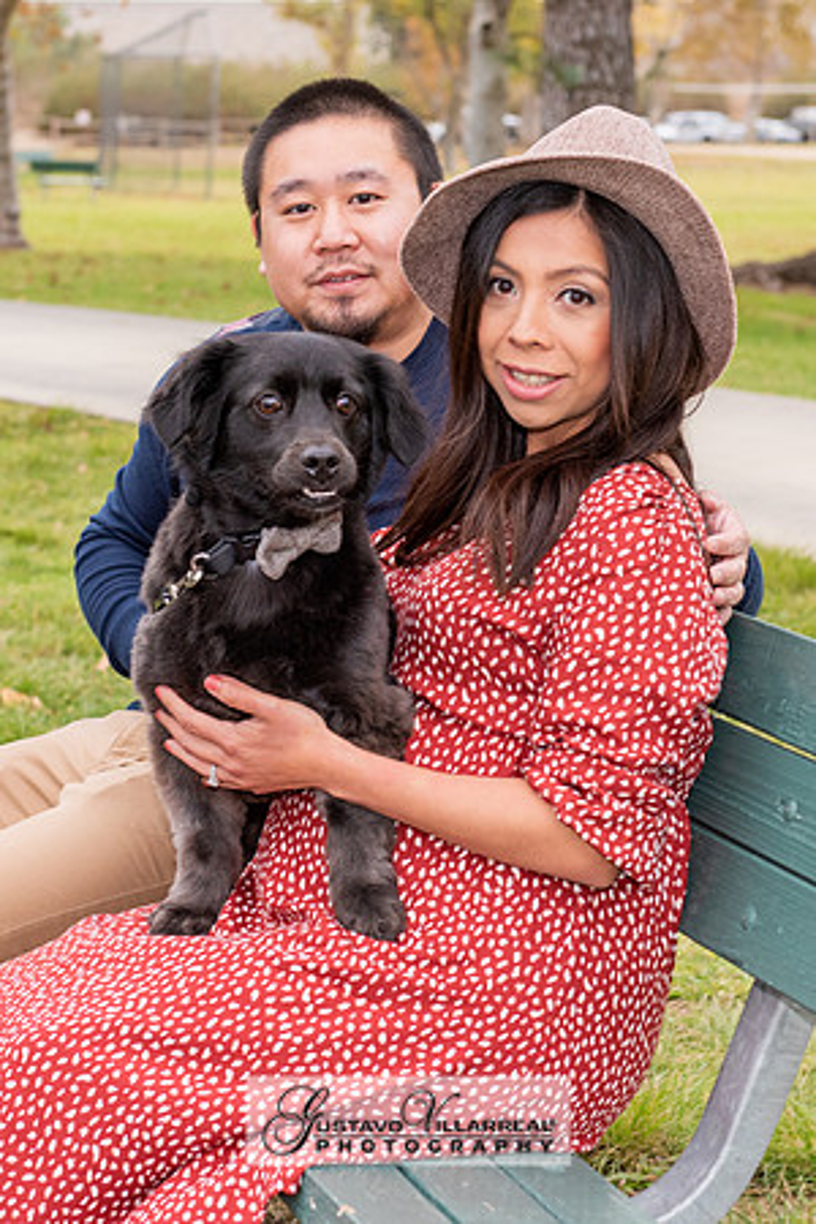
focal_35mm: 99
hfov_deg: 13.8
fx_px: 3377
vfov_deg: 20.5
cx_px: 357
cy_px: 560
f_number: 5
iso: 500
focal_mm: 56
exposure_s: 1/125
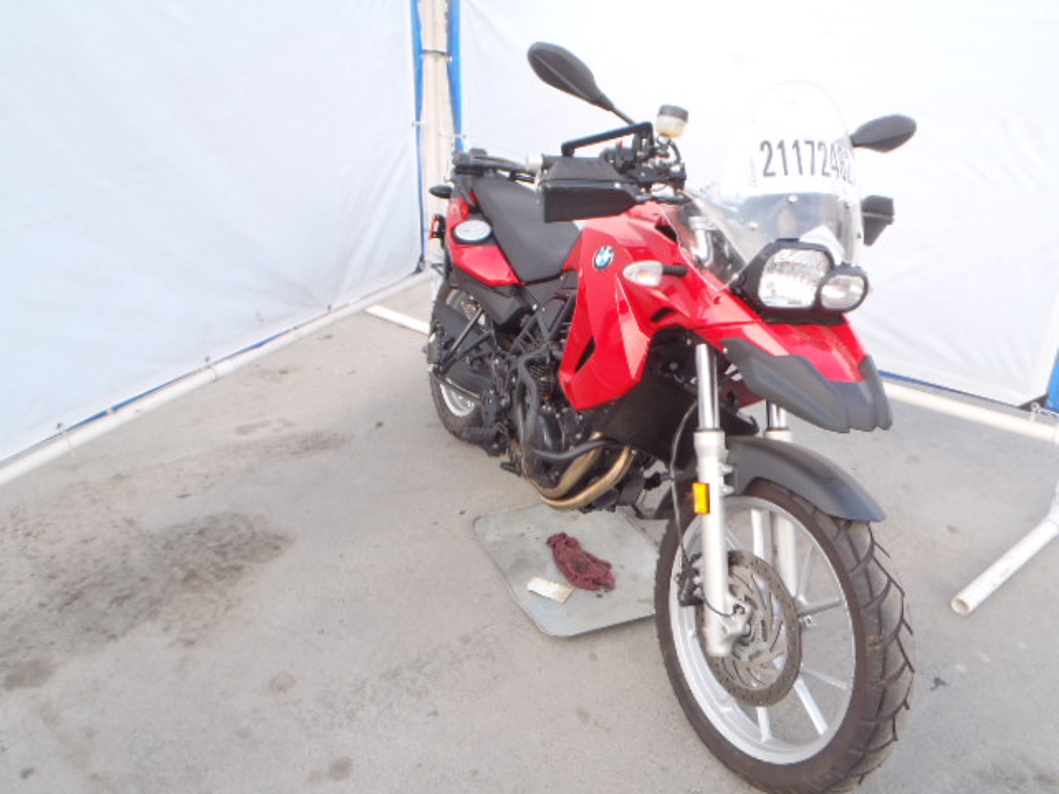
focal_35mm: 28
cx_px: 530
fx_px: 857
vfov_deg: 49.7
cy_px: 397
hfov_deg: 63.4
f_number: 3.5
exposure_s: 1/80
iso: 80
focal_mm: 5
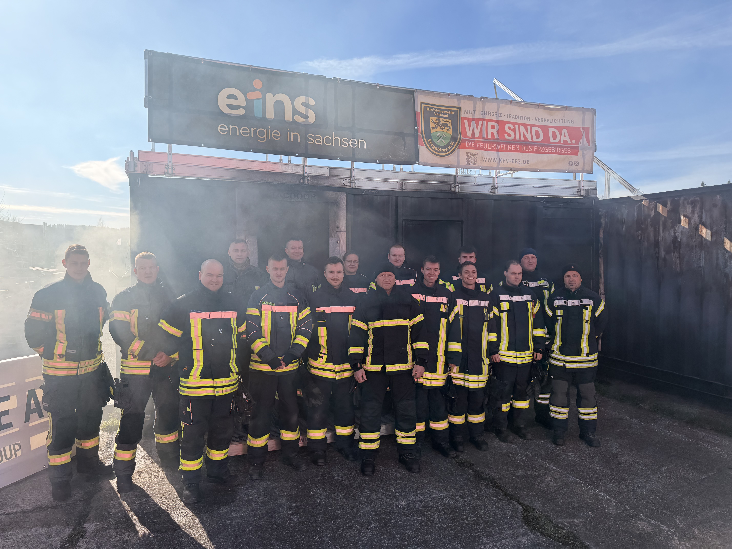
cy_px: 274
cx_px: 366
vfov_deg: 56.8
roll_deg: +0.5
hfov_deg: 71.6
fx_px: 508
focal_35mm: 24
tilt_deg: -1.0
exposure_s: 1/3279
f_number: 1.78
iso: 100
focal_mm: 6.76
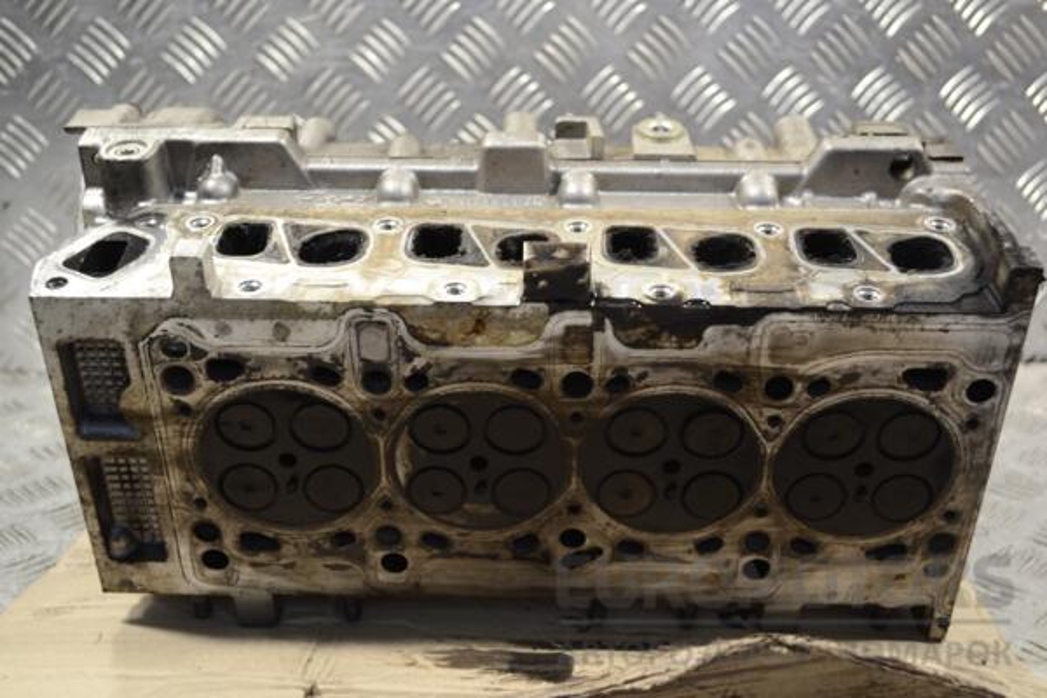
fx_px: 1309
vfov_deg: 29.9
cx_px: 524
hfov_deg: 43.6
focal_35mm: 45
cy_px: 349
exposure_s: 1/30
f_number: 4.5
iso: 180
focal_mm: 30
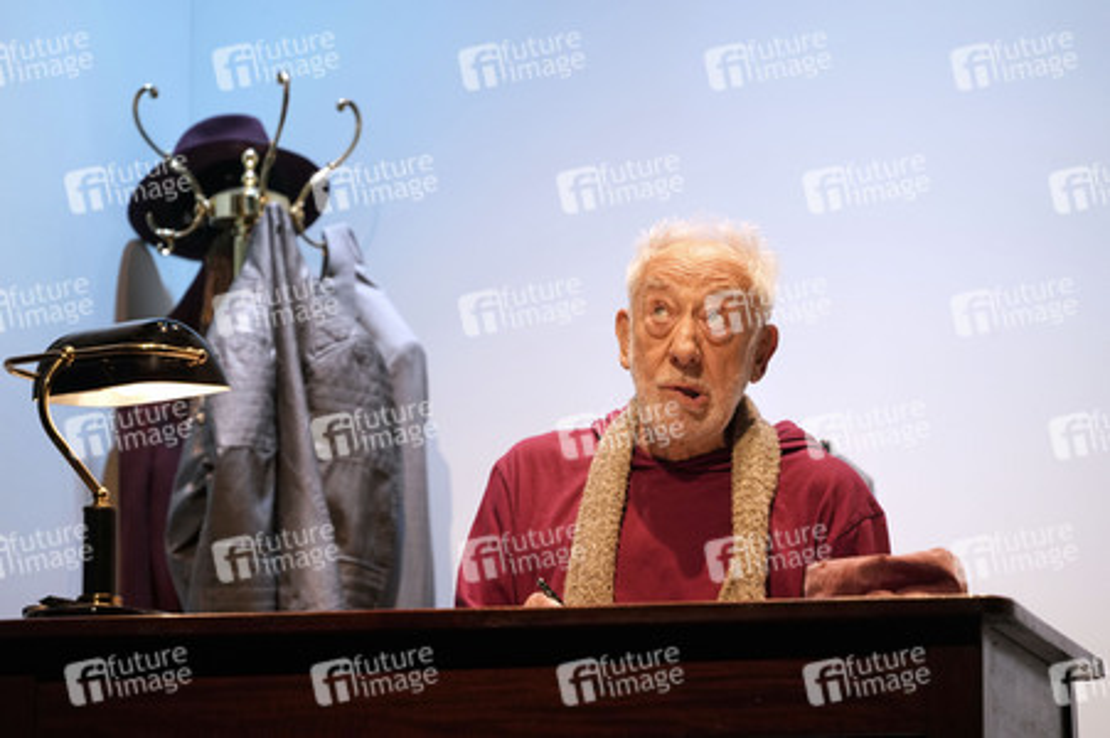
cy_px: 369
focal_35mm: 200
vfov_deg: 6.9
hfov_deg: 10.3
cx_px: 555
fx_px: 6162
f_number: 5.6
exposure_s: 1/200
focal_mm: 200
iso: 2000
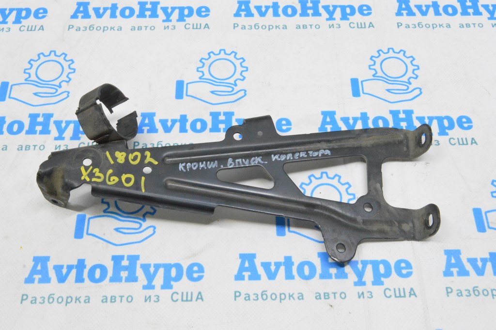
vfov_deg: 31.8
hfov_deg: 46.4
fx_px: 578
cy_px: 165
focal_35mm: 42
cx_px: 248
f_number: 20
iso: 6400
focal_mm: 28
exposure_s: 1/15
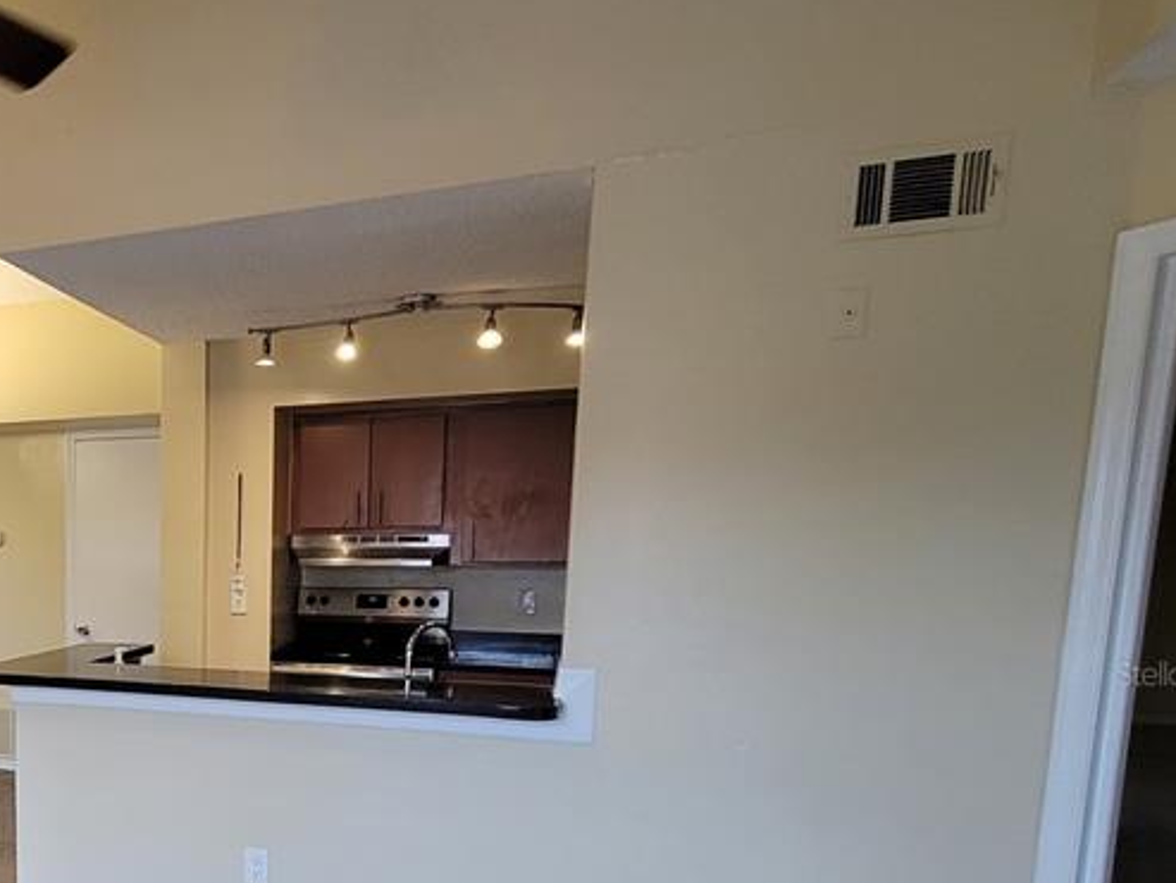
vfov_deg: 49.1
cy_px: 673
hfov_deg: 53.5
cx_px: 38
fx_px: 917
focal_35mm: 27
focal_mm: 2.2
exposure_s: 1/59
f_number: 2.2
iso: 200
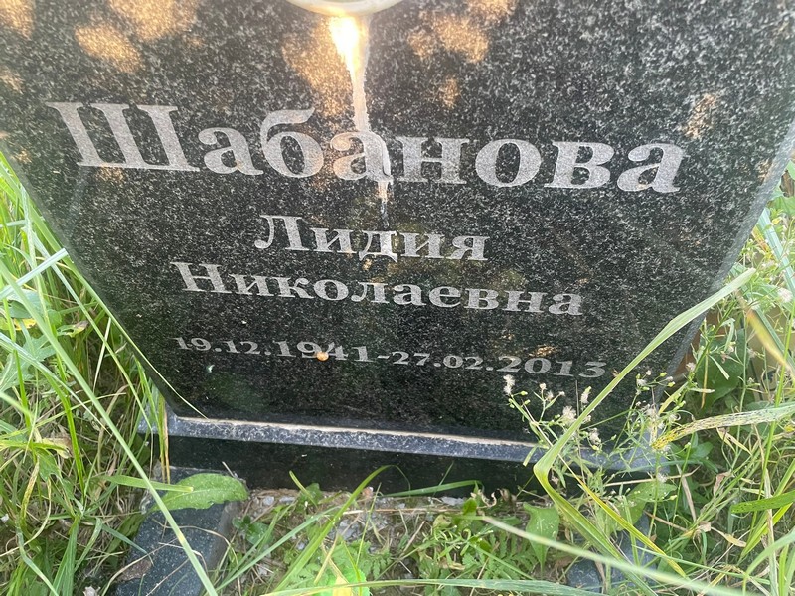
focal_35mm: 26
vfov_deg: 53.1
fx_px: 597
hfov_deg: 67.3
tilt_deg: -49.2
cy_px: 298
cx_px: 398
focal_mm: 4.2
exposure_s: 1/60
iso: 200
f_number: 1.6
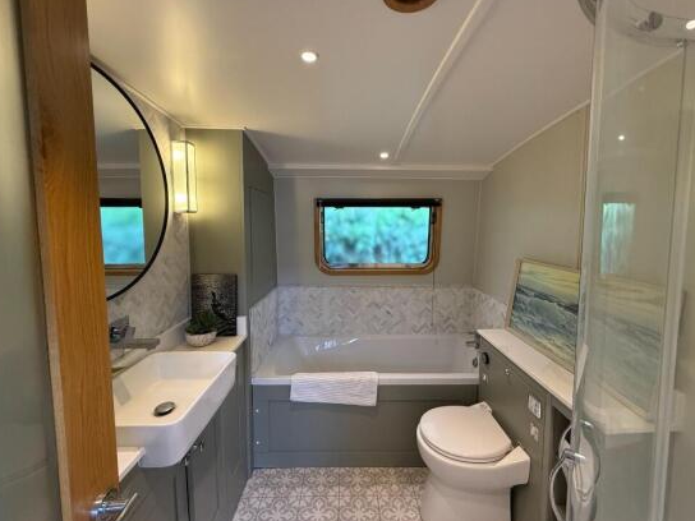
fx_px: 301
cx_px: 355
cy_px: 246
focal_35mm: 15
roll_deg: -0.9
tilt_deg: -4.3
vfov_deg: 81.7
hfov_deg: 98.2
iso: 250
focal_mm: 2.22
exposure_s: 1/100
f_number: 2.2
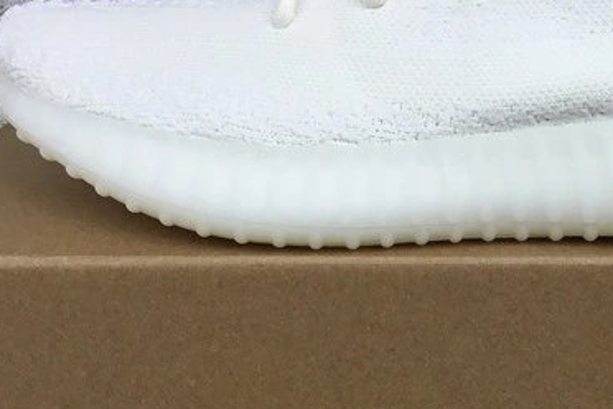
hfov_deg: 25.5
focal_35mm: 78
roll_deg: +0.1
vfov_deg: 17.5
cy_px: 182
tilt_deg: -17.0
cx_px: 508
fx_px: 1328
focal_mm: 3.3
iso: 25
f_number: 2.4
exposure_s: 1/959
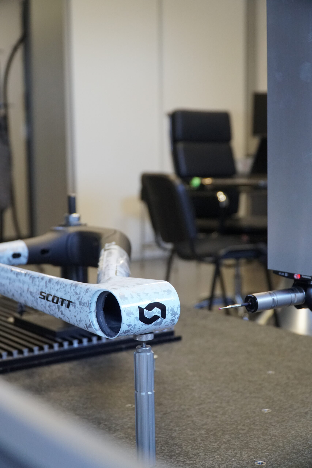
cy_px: 234
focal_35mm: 54
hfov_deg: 25.1
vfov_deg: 36.9
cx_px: 156
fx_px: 702
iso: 2000
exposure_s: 1/160
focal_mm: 36
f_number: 4
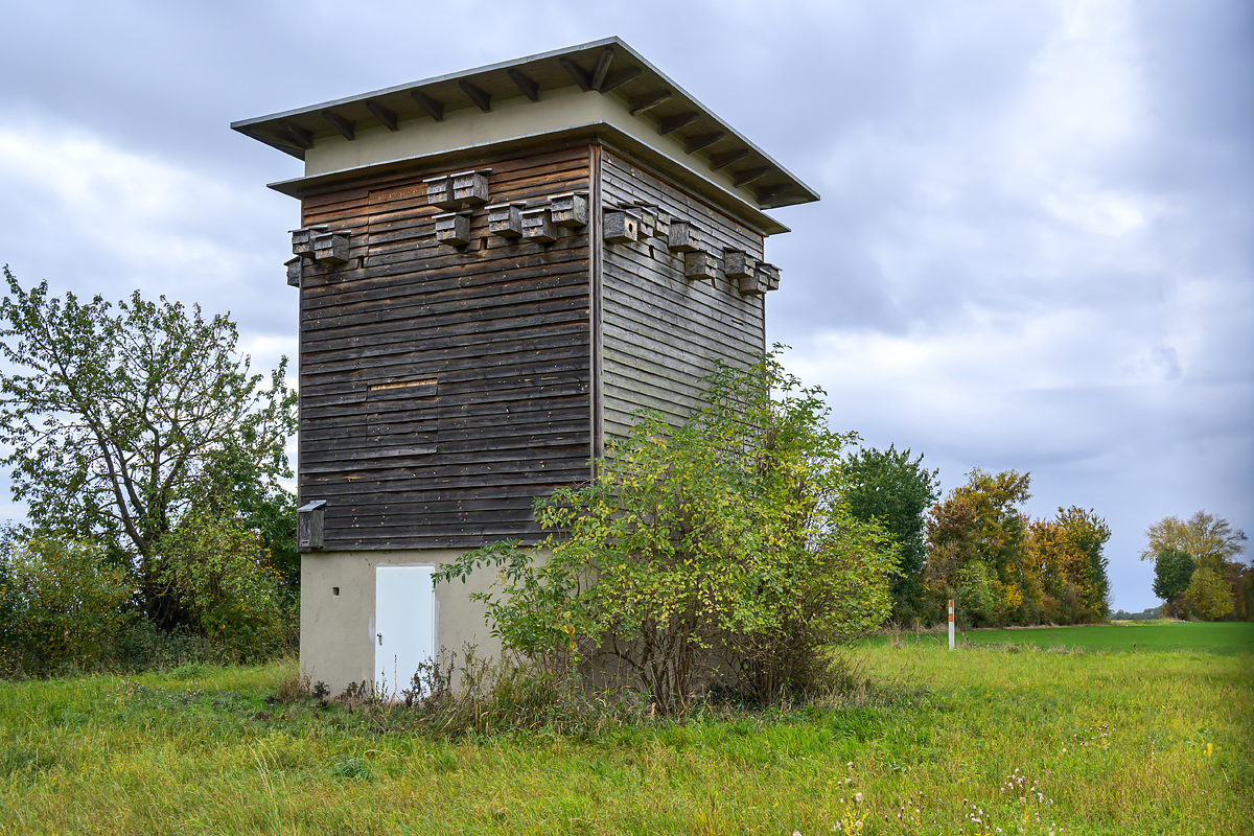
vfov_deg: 38.4
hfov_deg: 55.1
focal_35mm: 34
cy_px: 418
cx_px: 627
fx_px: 1202
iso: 320
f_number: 6.7
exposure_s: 1/350
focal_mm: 23
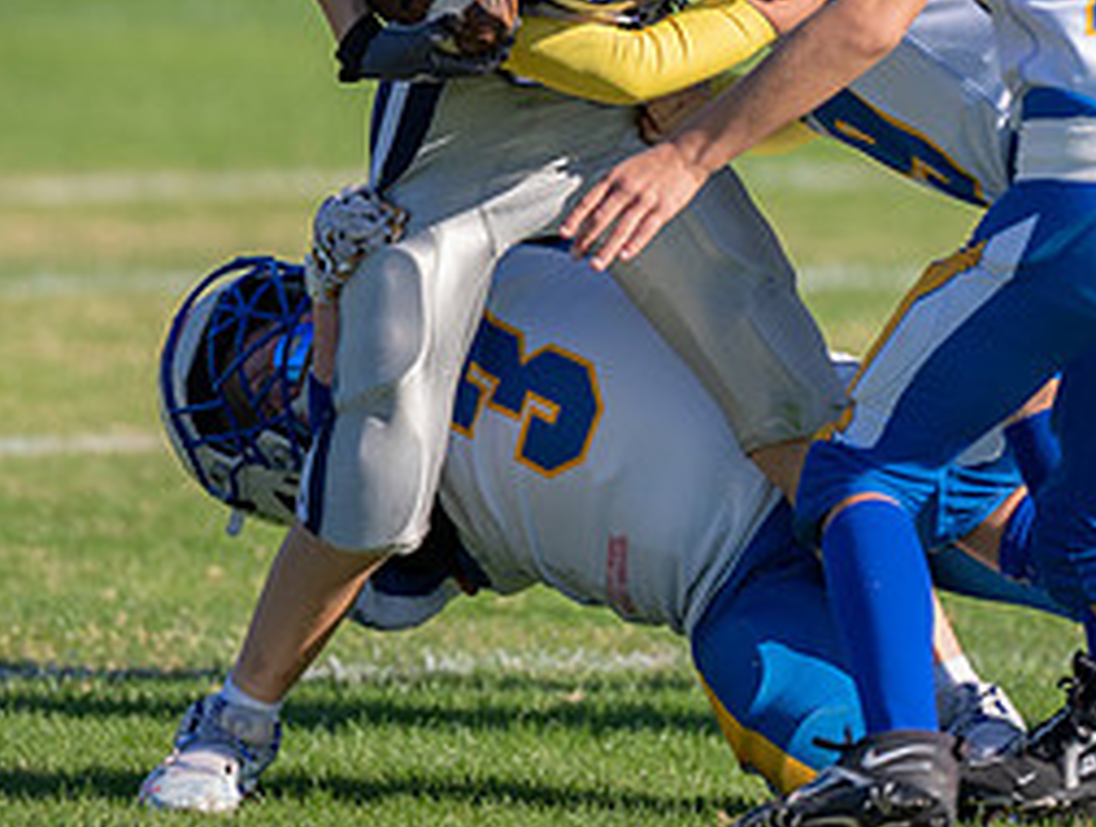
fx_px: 24807
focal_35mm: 782
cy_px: 17
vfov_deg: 1.9
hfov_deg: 2.5
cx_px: 550
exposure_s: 1/1600
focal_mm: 200
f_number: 2.8
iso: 100
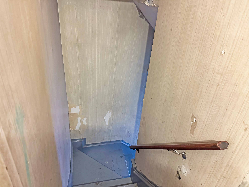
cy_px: 94
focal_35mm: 24
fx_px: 173
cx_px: 124
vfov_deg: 56.8
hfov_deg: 71.6
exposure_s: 1/40
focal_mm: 6.76
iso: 800
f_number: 1.78
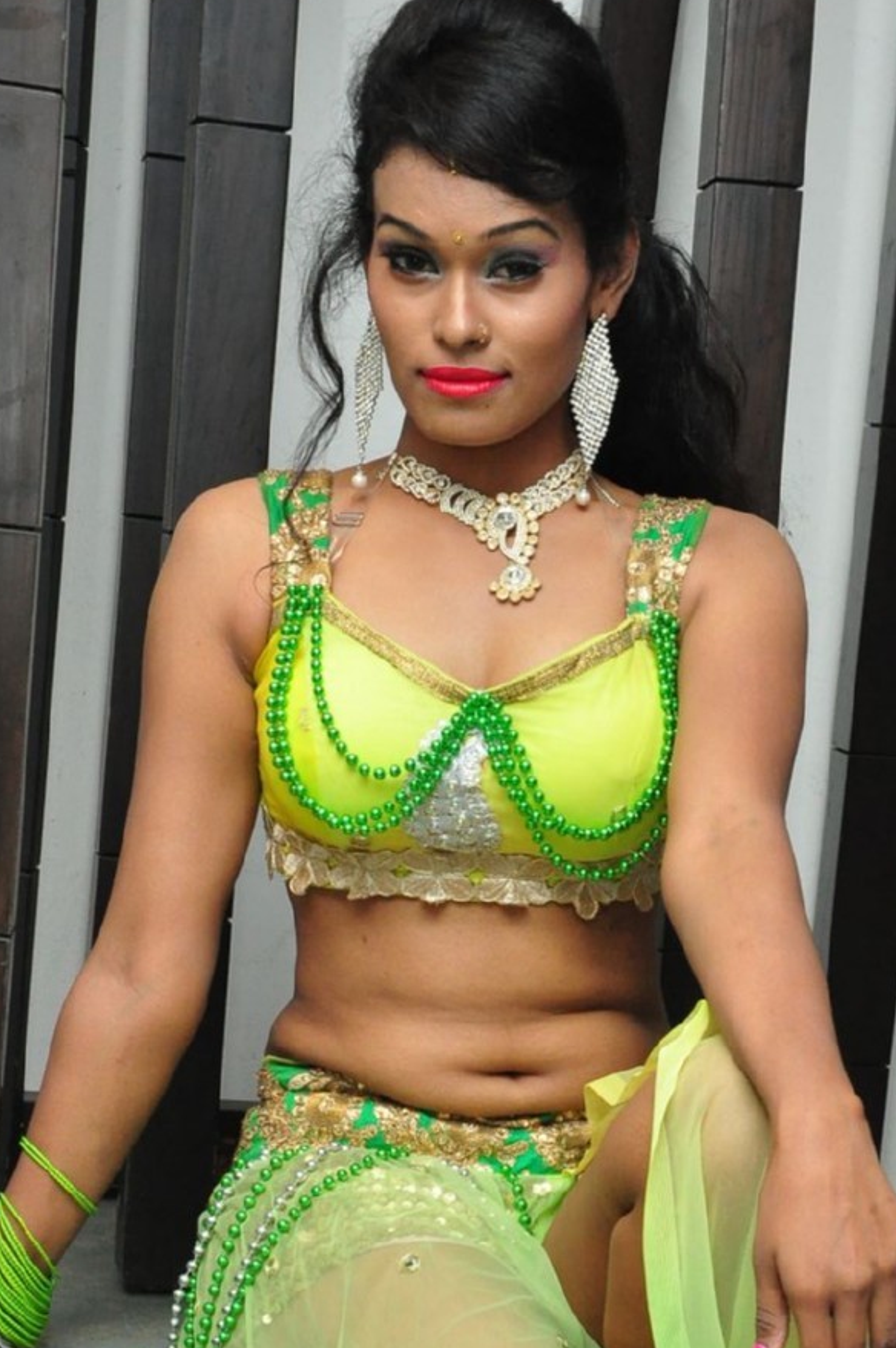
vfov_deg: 22.3
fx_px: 3362
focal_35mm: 90
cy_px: 1108
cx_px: 574
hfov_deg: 15.2
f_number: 10
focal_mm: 35
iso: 1600
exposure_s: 1/125
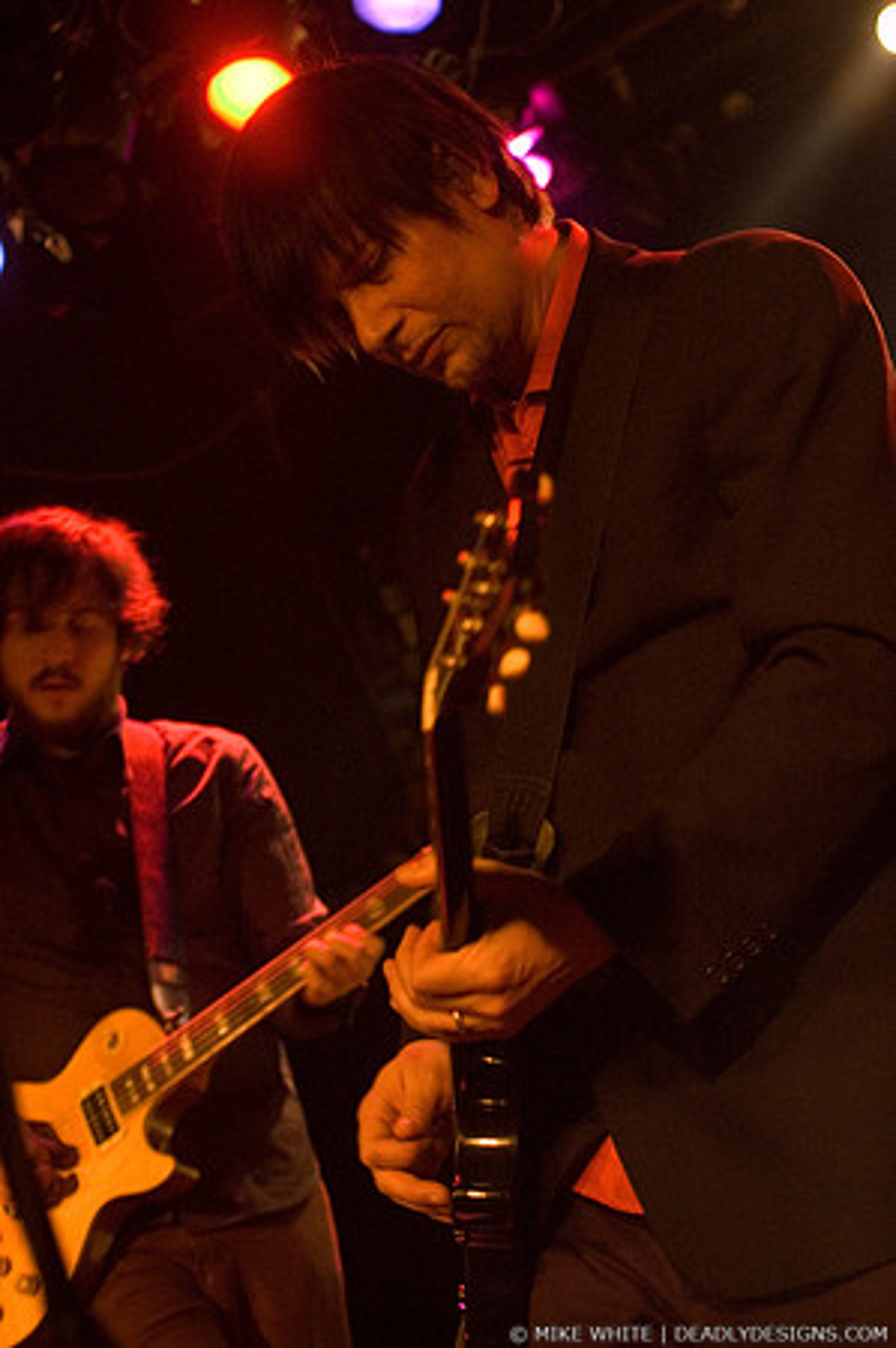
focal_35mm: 66
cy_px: 674
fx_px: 2470
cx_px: 448
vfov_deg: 30.5
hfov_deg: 20.6
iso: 1600
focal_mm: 44
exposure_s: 1/25
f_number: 2.8
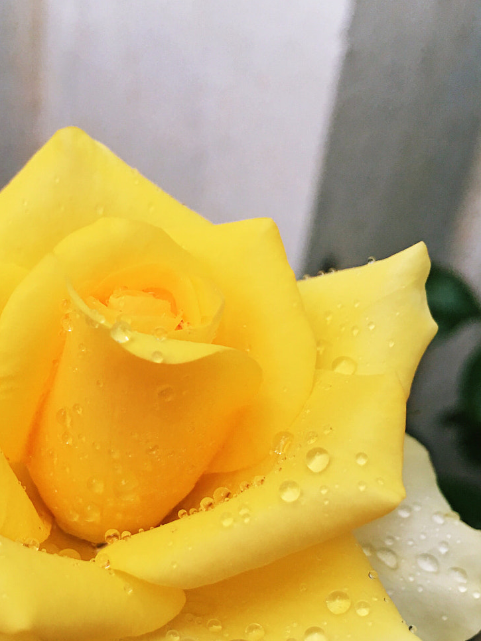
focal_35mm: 48
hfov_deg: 29.5
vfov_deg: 39.1
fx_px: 889
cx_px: 89
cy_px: 443
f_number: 2.2
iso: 64
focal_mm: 4.15
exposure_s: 1/33
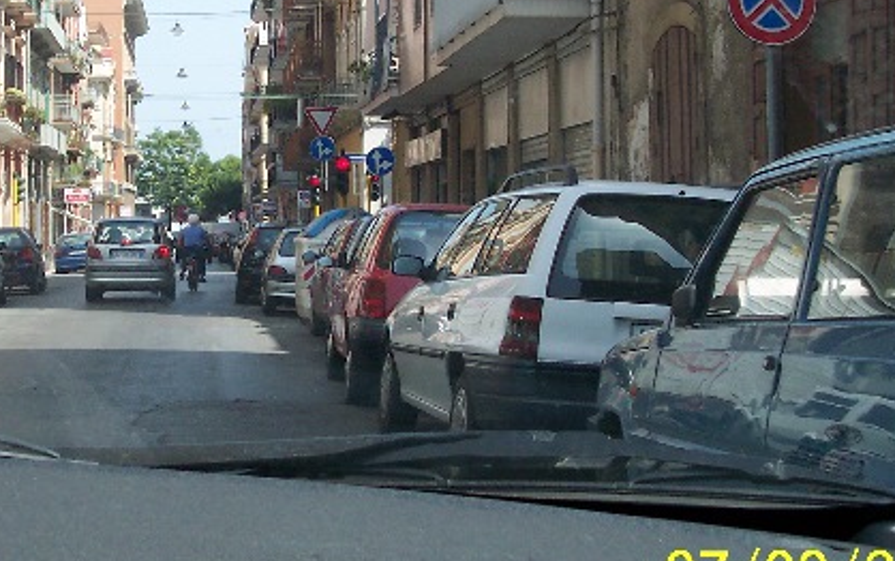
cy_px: 94
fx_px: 1880
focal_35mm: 77
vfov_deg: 16.8
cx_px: 225
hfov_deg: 26.4
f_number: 4.8
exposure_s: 1/350
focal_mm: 8
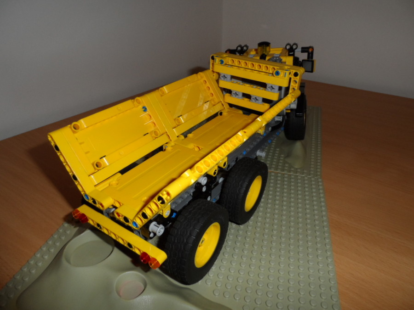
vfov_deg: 56.8
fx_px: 287
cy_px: 155
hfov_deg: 71.6
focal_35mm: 24
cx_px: 207
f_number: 3.2
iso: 100
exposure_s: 1/30
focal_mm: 4
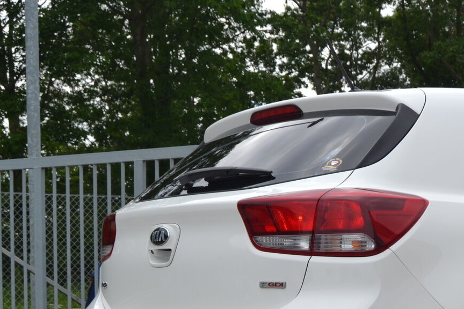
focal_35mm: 80
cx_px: 480
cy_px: 315
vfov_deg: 16.7
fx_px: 1031
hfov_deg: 24.1
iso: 100
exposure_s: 1/250
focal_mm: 24
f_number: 8
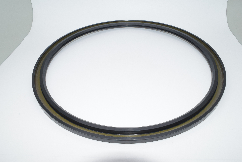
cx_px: 121
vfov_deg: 43.6
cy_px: 81
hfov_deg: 61.9
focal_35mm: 30
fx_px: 202
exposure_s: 1/60
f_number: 25
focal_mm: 20
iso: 560
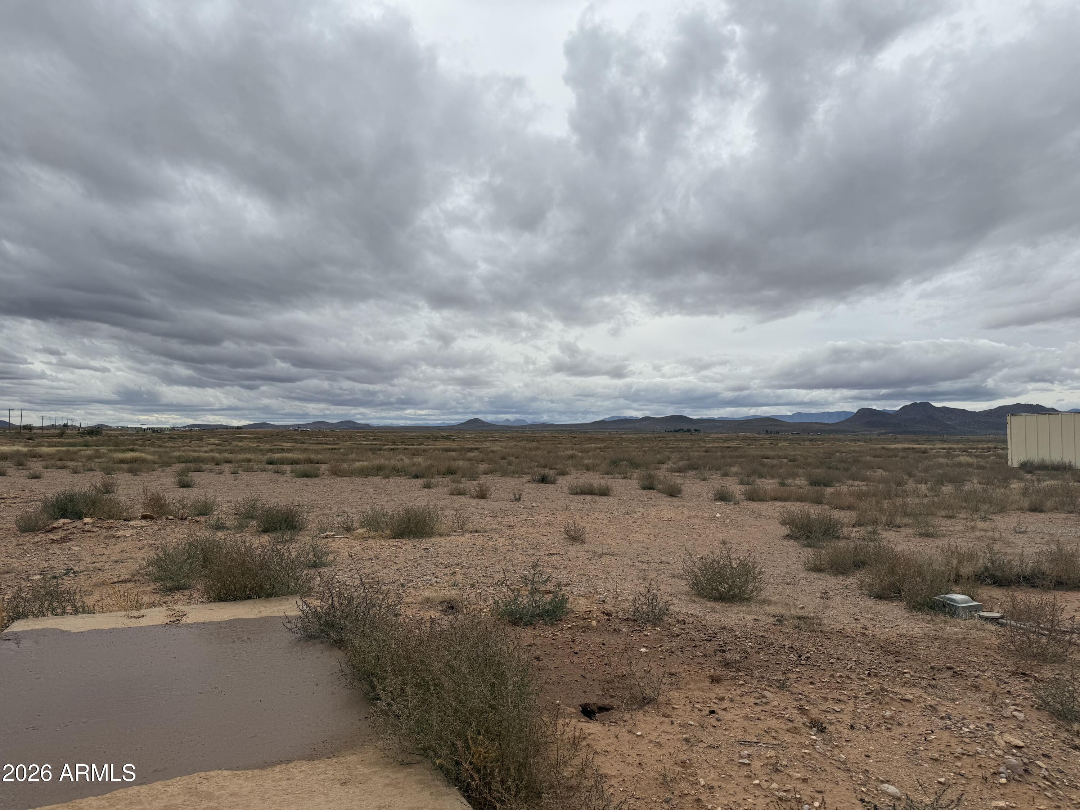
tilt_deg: +2.2
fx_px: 749
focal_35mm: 24
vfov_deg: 56.8
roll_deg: -0.8
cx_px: 540
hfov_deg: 71.6
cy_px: 405
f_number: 1.78
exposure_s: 1/8130
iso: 80
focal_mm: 6.76
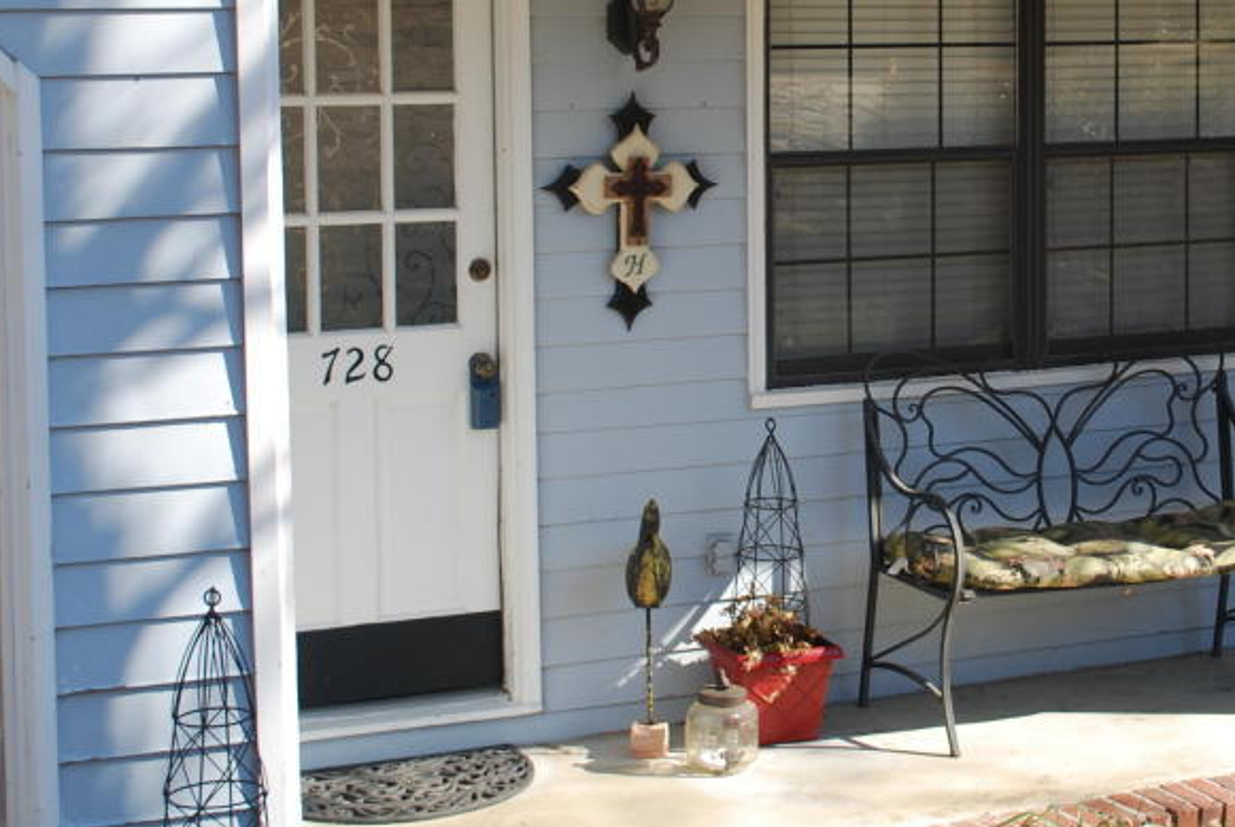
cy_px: 183
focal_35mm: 77
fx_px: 2645
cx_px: 902
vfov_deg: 17.6
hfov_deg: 26.0
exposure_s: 1/125
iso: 100
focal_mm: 26
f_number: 5.6
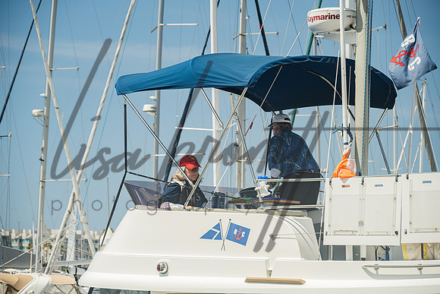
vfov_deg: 9.8
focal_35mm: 140
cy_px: 147
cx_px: 220
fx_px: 1711
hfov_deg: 14.7
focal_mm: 140
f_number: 6.3
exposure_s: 1/500
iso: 250
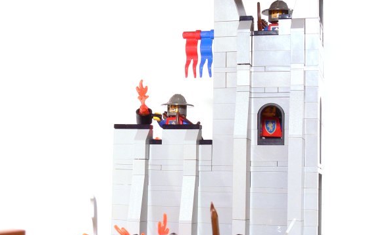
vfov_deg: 16.9
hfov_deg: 26.7
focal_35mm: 77
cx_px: 141
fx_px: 791
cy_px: 131
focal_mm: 11
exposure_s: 1/4
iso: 80
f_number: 6.3
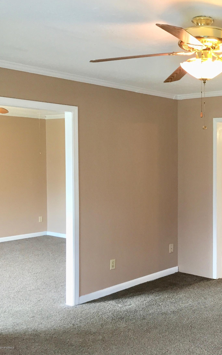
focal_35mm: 42
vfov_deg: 47.2
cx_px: 241
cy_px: 177
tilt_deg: -1.8
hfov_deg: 28.0
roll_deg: -2.2
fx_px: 407
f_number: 2.2
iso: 80
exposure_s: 1/30
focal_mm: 4.15
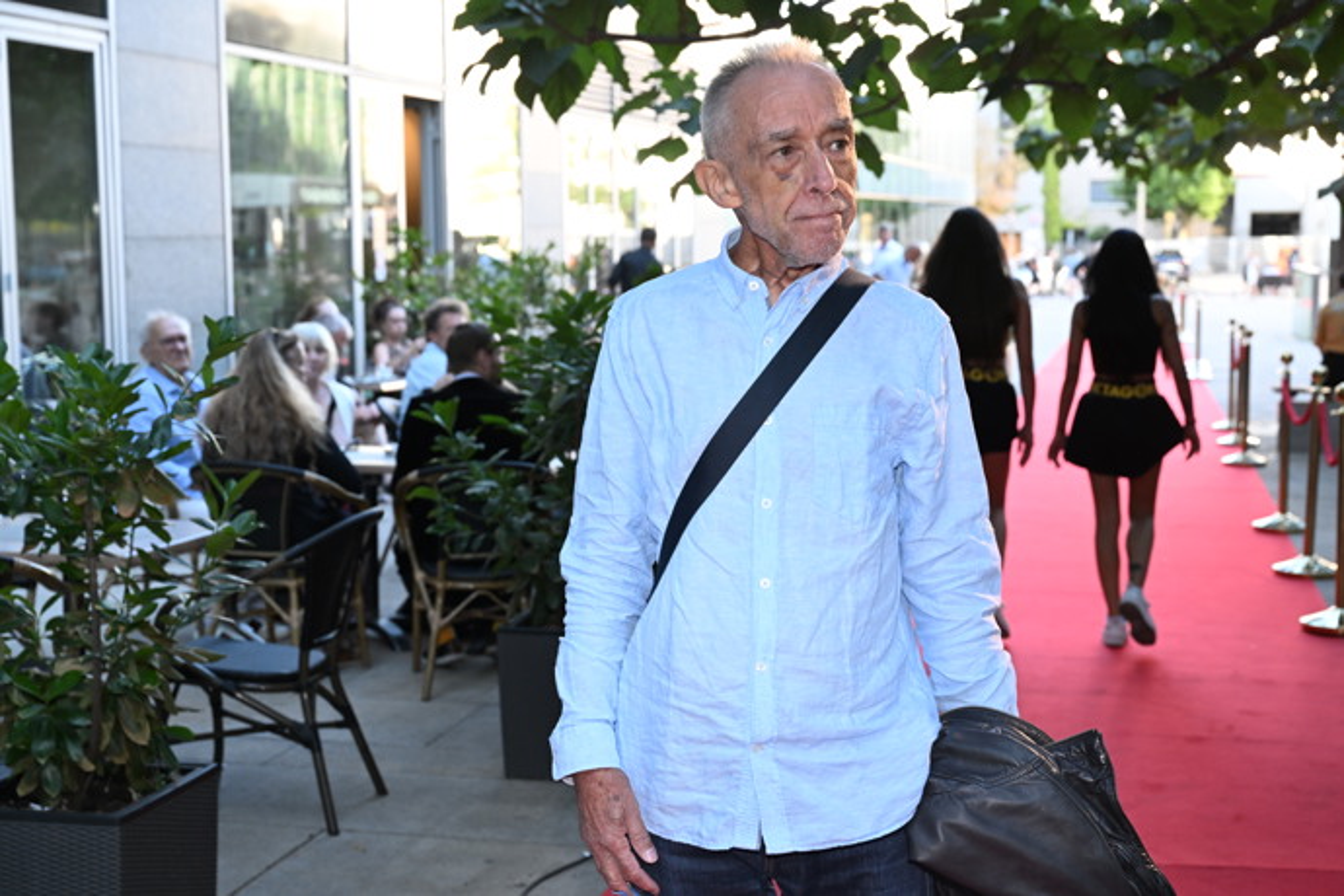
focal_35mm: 52
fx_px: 1941
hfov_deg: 38.2
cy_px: 448
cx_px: 672
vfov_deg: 26.0
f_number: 5.6
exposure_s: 1/200
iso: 1600
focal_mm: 52
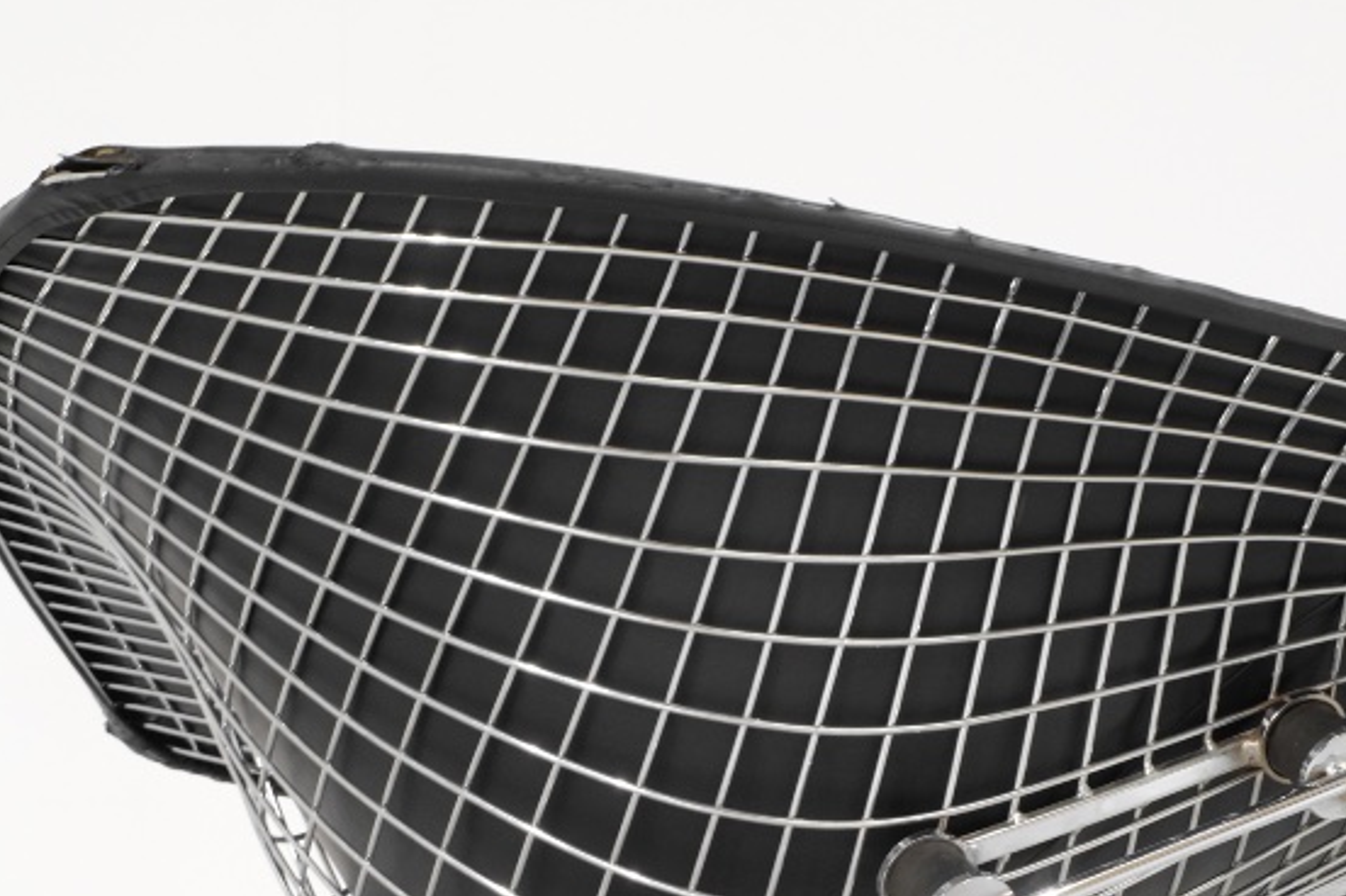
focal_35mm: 115
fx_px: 4297
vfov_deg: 11.8
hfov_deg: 17.8
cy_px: 917
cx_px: 667
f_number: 8
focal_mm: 35
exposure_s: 1/20
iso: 800
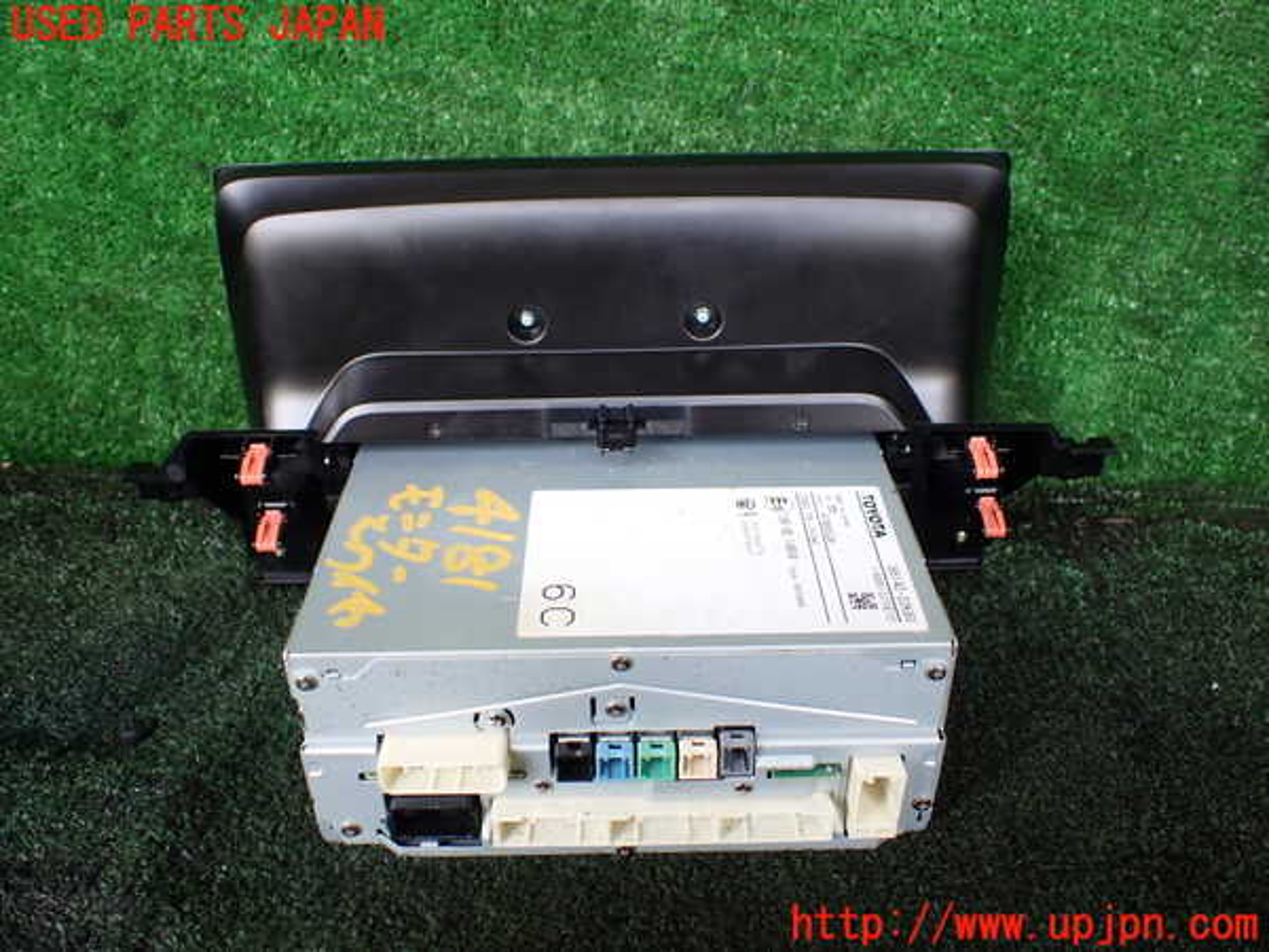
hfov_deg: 60.0
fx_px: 1100
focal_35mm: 30
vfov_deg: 46.8
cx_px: 634
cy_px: 476
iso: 160
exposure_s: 1/125
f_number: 2.3
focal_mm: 5.4
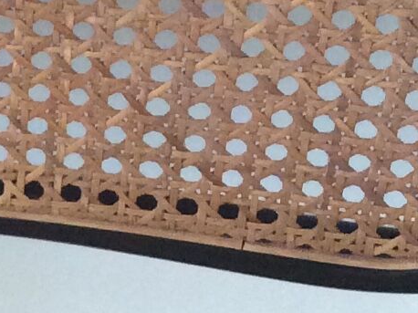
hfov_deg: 10.5
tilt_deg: -55.3
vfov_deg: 8.0
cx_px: -216
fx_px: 2184
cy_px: 481
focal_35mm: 181
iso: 160
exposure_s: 1/25
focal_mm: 3.3
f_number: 2.4
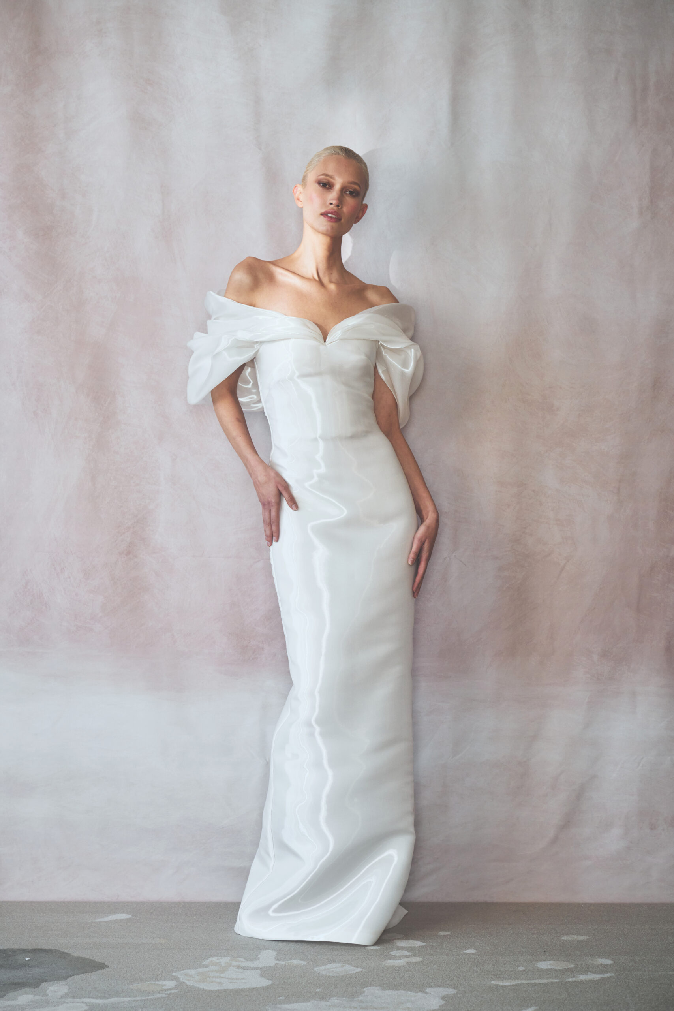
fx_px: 2387
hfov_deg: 16.1
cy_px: 506
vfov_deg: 23.9
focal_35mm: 85
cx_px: 337
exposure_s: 1/160
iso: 800
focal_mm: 85
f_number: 4
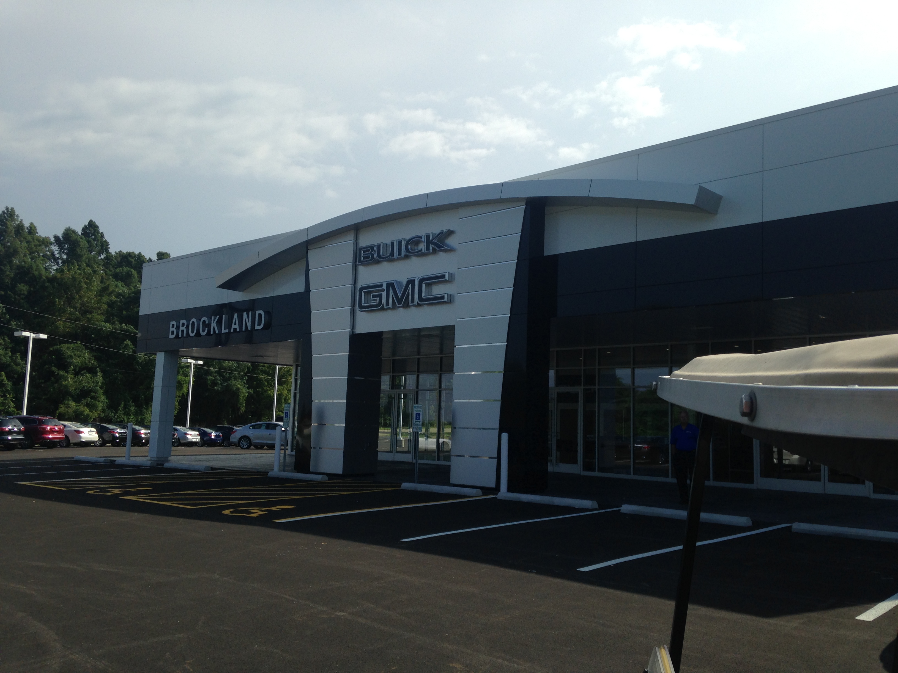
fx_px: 856
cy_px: 336
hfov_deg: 55.4
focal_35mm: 33
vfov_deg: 42.9
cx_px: 449
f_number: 2.4
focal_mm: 4.12
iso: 50
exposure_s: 1/2008
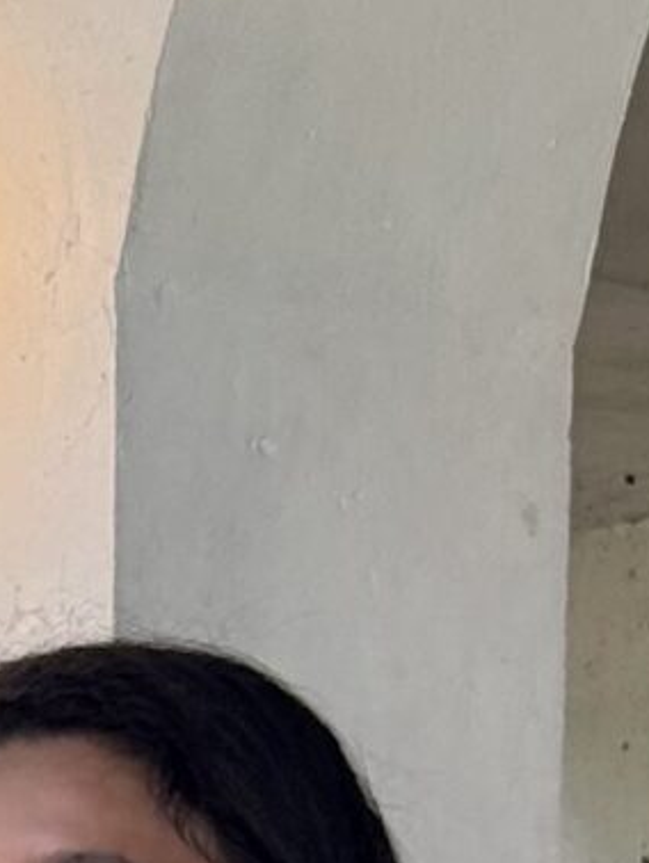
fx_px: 8115
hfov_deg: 4.6
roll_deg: -0.5
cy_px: 2116
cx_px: -11
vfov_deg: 5.8
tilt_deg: -4.1
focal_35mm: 325
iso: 64
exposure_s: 1/100
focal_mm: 6.76
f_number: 1.78
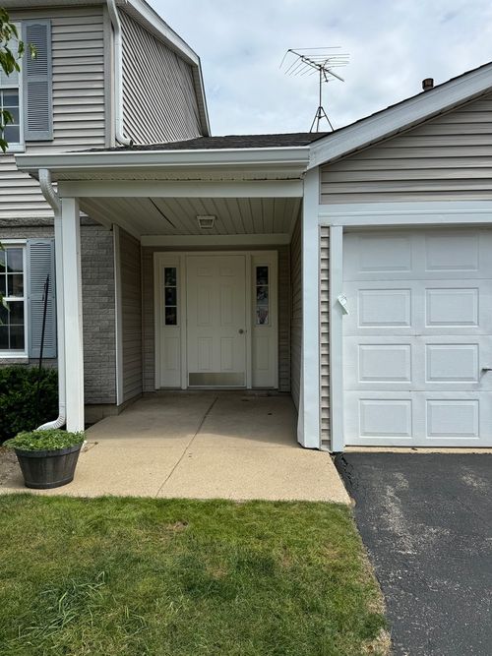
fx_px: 455
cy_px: 328
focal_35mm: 24
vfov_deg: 71.6
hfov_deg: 56.8
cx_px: 246
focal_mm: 6.76
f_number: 1.78
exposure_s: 1/4950
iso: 80
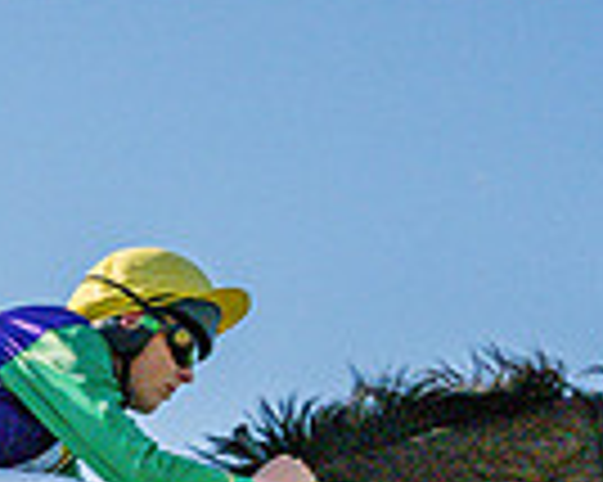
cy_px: 958
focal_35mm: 141
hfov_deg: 11.4
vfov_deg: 10.1
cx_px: -819
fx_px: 2515
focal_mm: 24
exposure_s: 1/2000
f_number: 9
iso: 400
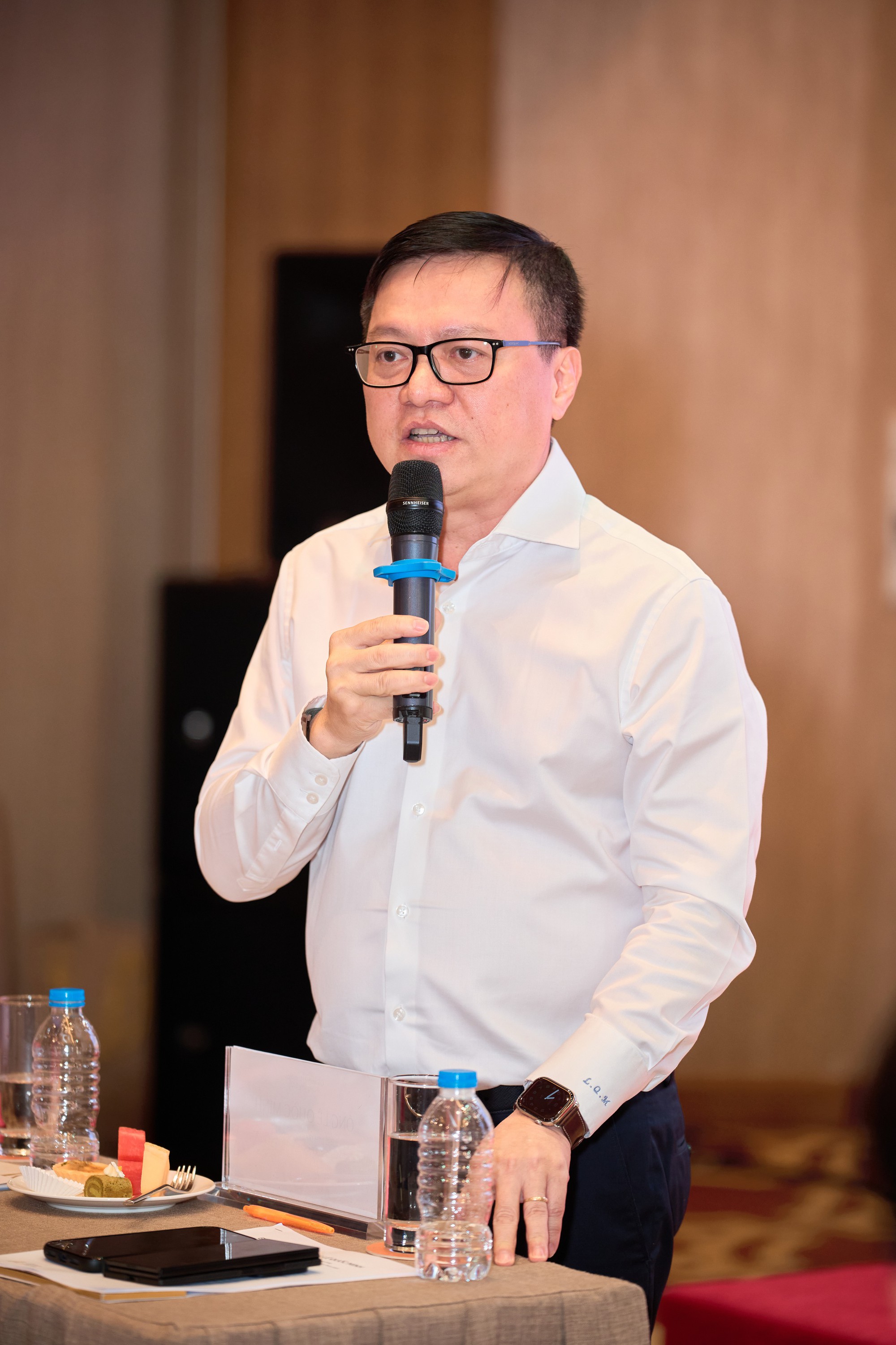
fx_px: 5152
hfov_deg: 9.9
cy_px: 672
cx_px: 448
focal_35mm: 138
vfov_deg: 14.9
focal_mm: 138
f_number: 2.8
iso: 1250
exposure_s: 1/160
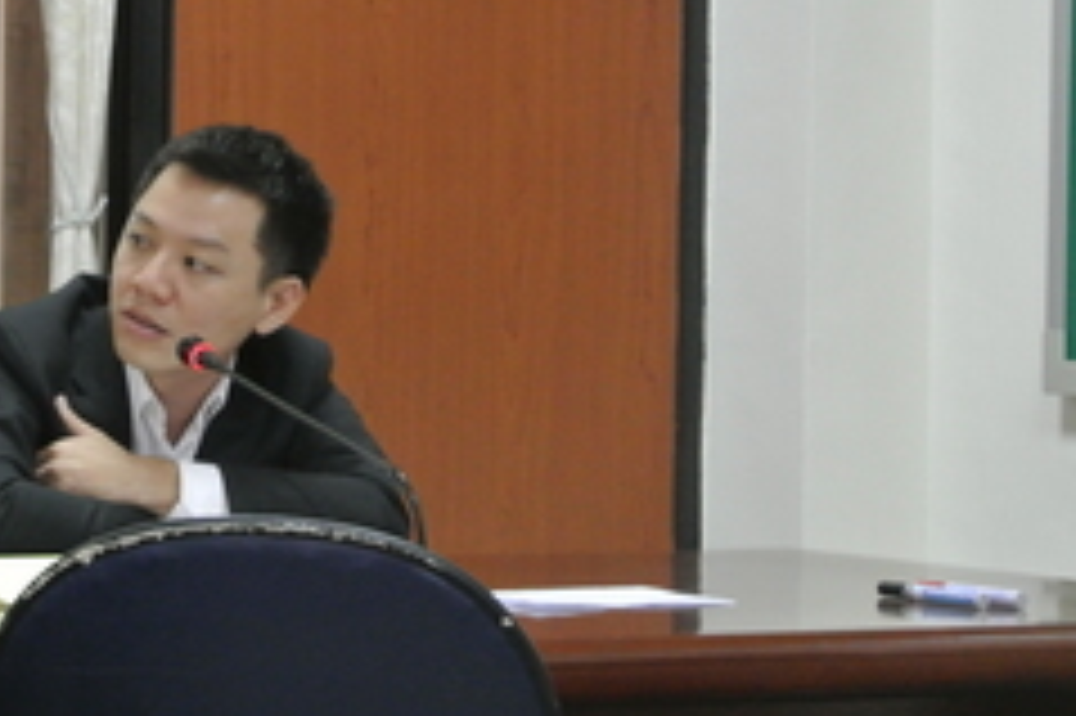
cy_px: 241
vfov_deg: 8.1
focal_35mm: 170
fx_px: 5077
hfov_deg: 12.0
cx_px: 68
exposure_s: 1/15
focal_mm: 30
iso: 800
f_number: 5.6
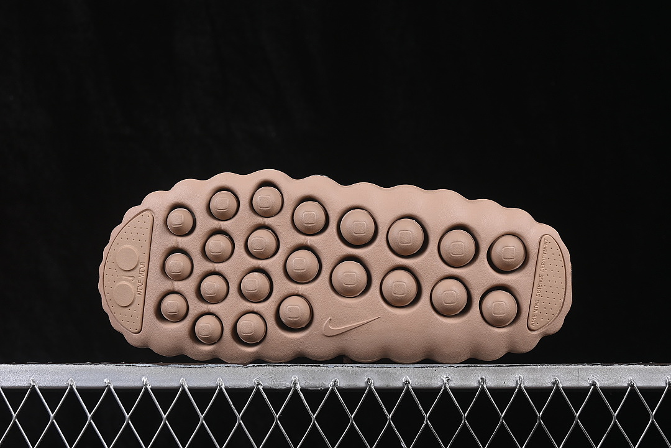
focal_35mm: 75
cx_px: 336
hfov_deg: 27.0
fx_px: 1398
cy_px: 224
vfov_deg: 18.2
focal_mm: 50
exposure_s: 1/80
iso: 160
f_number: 8
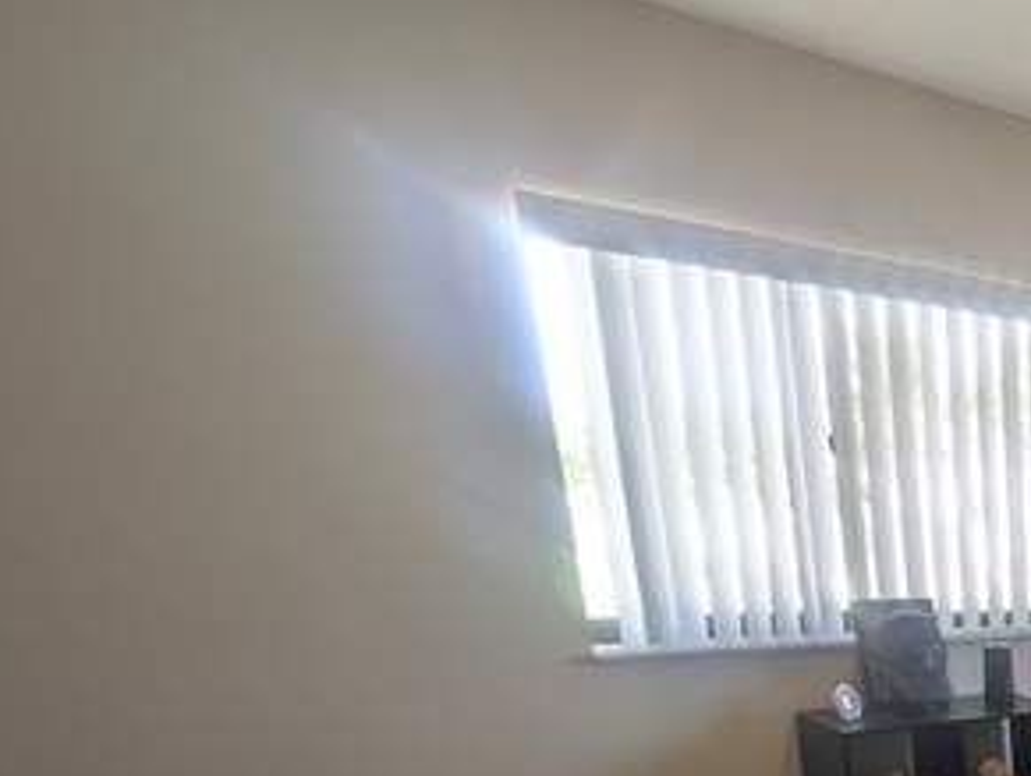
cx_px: 1375
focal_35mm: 33
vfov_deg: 36.9
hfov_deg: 35.2
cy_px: 834
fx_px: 984
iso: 89
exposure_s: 1/120
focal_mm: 2.23
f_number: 1.95
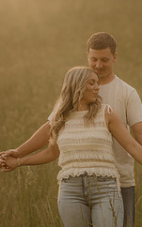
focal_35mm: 161
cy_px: 124
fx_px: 998
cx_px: 113
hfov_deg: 8.1
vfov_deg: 13.0
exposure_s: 1/1250
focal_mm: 85
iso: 250
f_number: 2
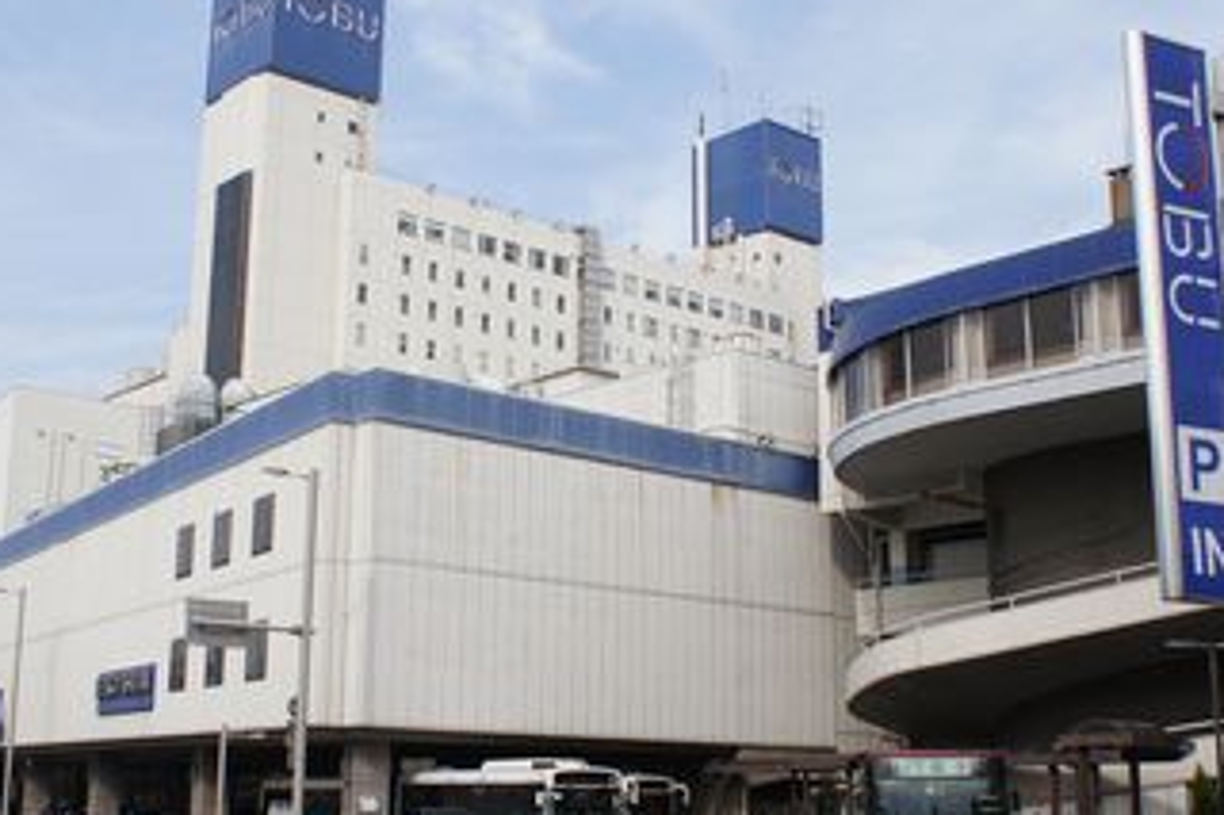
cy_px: 390
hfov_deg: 31.4
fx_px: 2175
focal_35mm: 64
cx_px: 505
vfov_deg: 21.2
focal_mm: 16
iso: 200
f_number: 6.3
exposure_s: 1/500
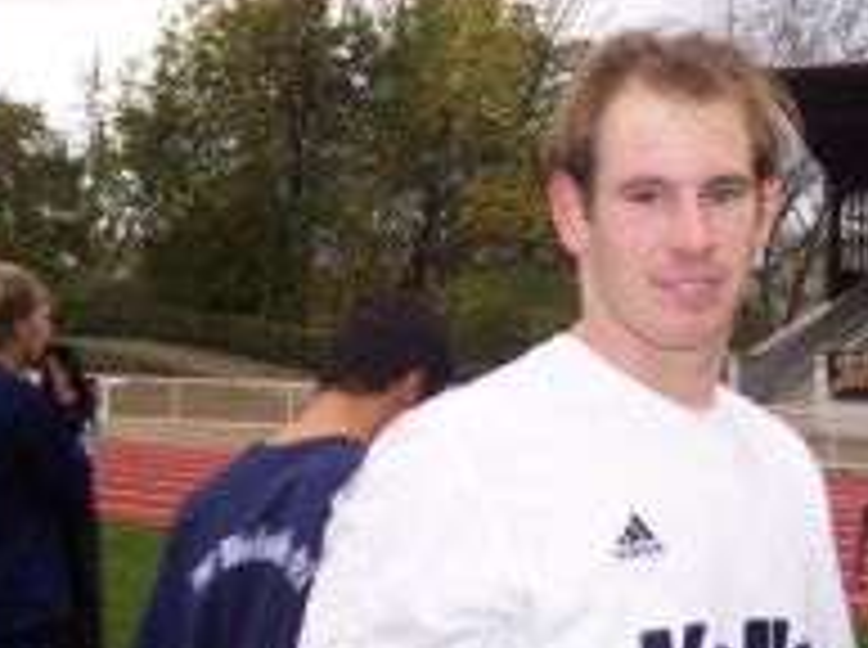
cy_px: 346
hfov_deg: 24.0
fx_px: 2027
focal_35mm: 81
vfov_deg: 18.1
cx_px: 625
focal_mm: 8
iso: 100
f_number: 2.8
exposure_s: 1/60
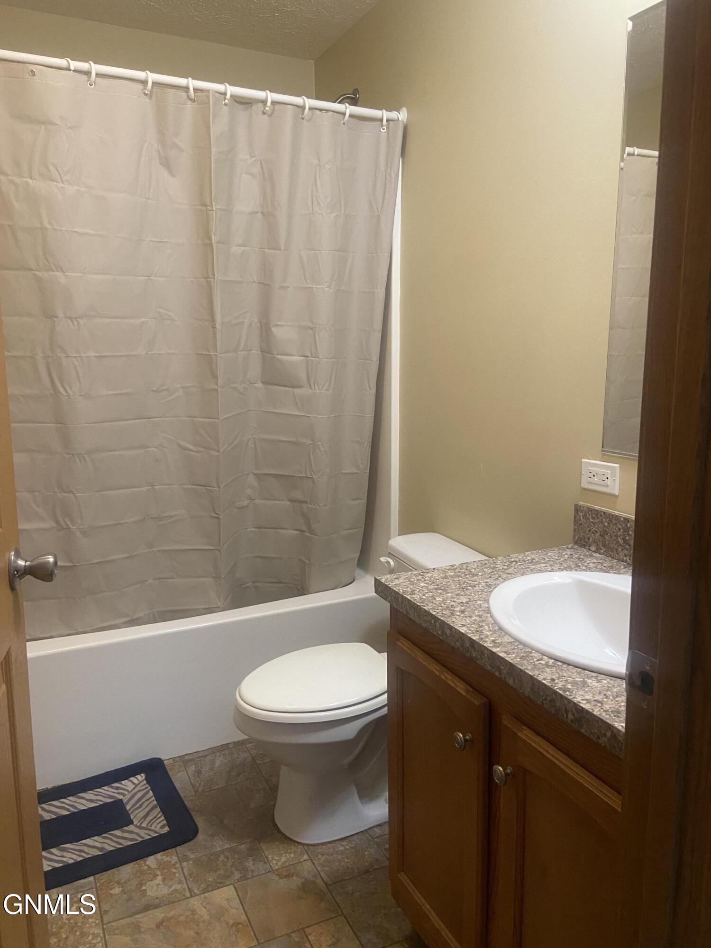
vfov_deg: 67.3
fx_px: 712
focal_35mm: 26
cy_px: 474
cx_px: 356
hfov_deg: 53.1
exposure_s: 1/60
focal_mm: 4.25
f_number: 1.8
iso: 250
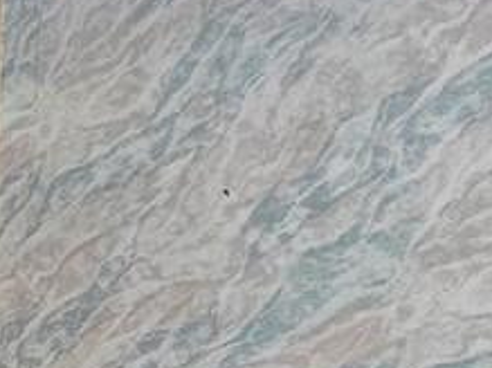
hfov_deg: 12.5
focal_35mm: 95
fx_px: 1350
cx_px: -869
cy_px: 489
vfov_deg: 14.8
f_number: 2.2
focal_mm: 2.2
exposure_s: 1/120
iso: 64
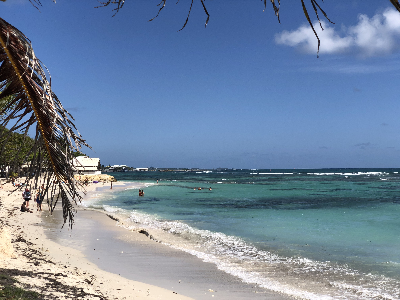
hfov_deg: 36.8
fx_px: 601
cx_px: 200
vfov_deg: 28.0
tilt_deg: +1.7
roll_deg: +1.3
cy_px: 150
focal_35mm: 52
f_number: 2.4
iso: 16
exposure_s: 1/1919
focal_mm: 6
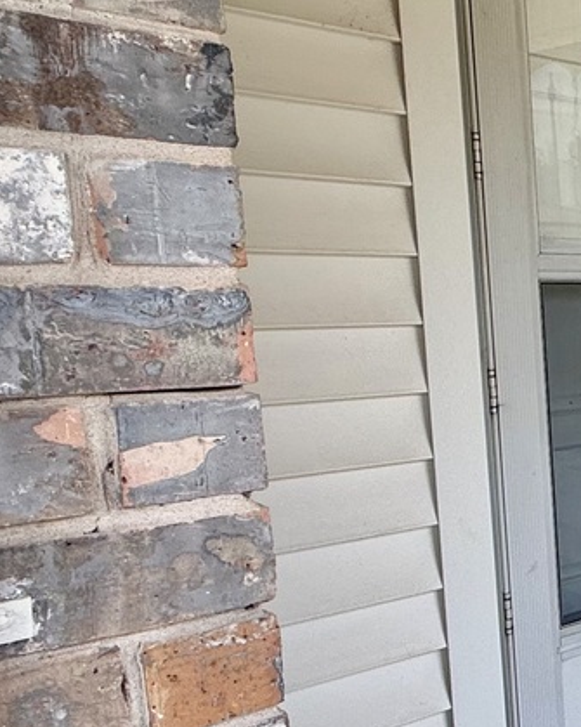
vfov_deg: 39.5
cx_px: 1079
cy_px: 408
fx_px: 1011
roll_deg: -0.3
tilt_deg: -6.4
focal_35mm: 47
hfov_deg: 20.6
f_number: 2.2
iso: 50
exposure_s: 1/307
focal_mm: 2.22
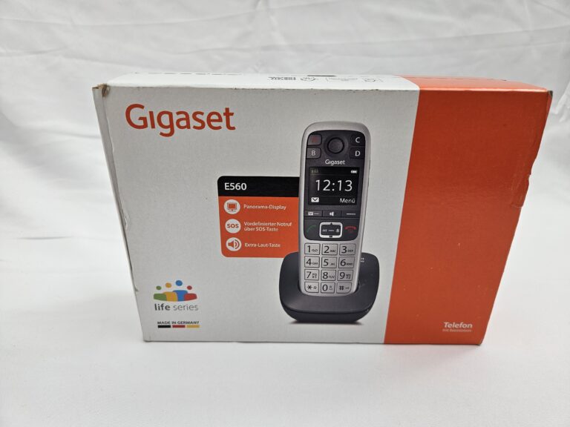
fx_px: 379
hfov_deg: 73.9
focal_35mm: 23
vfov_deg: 58.9
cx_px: 285
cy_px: 214
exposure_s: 1/147
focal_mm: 5.4
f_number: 1.8
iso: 25
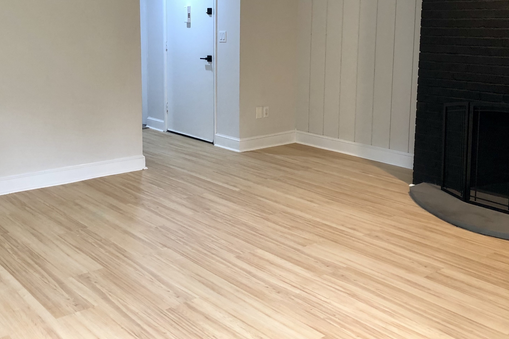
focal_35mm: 41
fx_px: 580
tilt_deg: -7.2
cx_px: 198
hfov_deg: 47.1
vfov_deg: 32.3
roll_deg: +0.1
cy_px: 103
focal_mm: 3.99
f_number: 1.8
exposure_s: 1/20
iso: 40
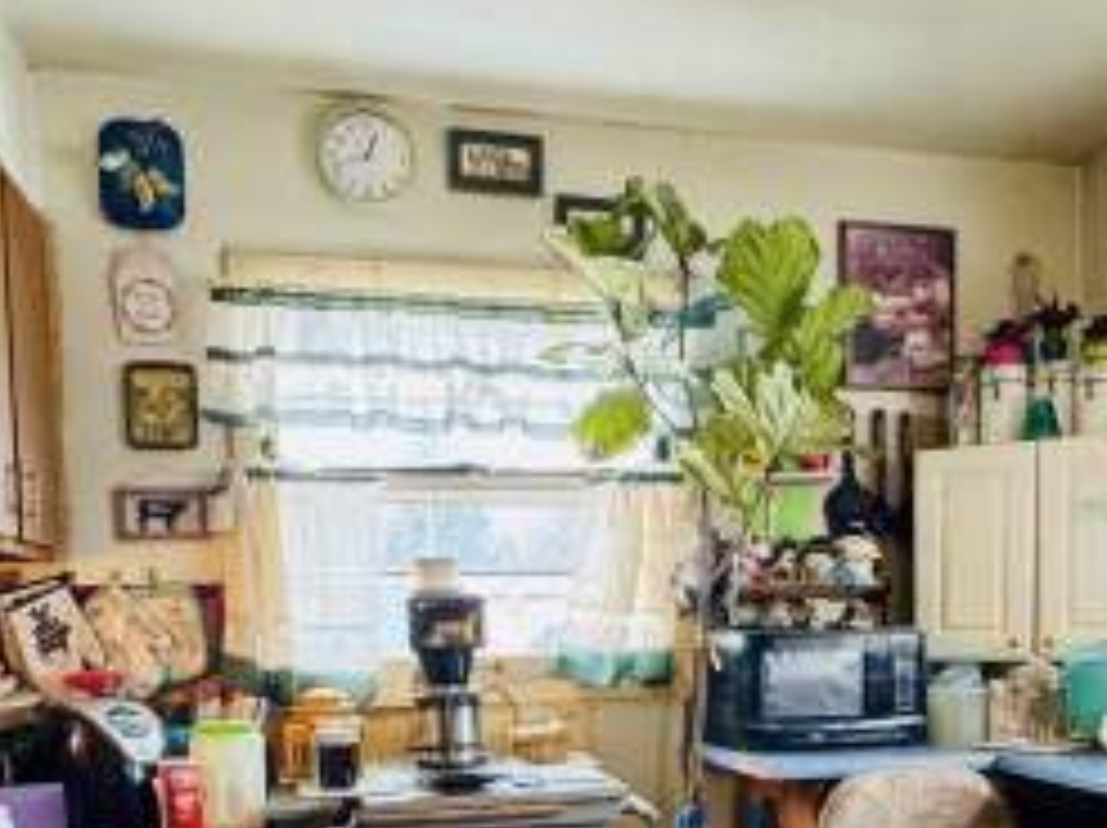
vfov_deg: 35.8
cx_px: 664
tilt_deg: -5.0
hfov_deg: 48.7
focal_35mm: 38
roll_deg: +0.7
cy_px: 716
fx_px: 1214
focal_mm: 2.22
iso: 320
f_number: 2.2
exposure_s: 1/60
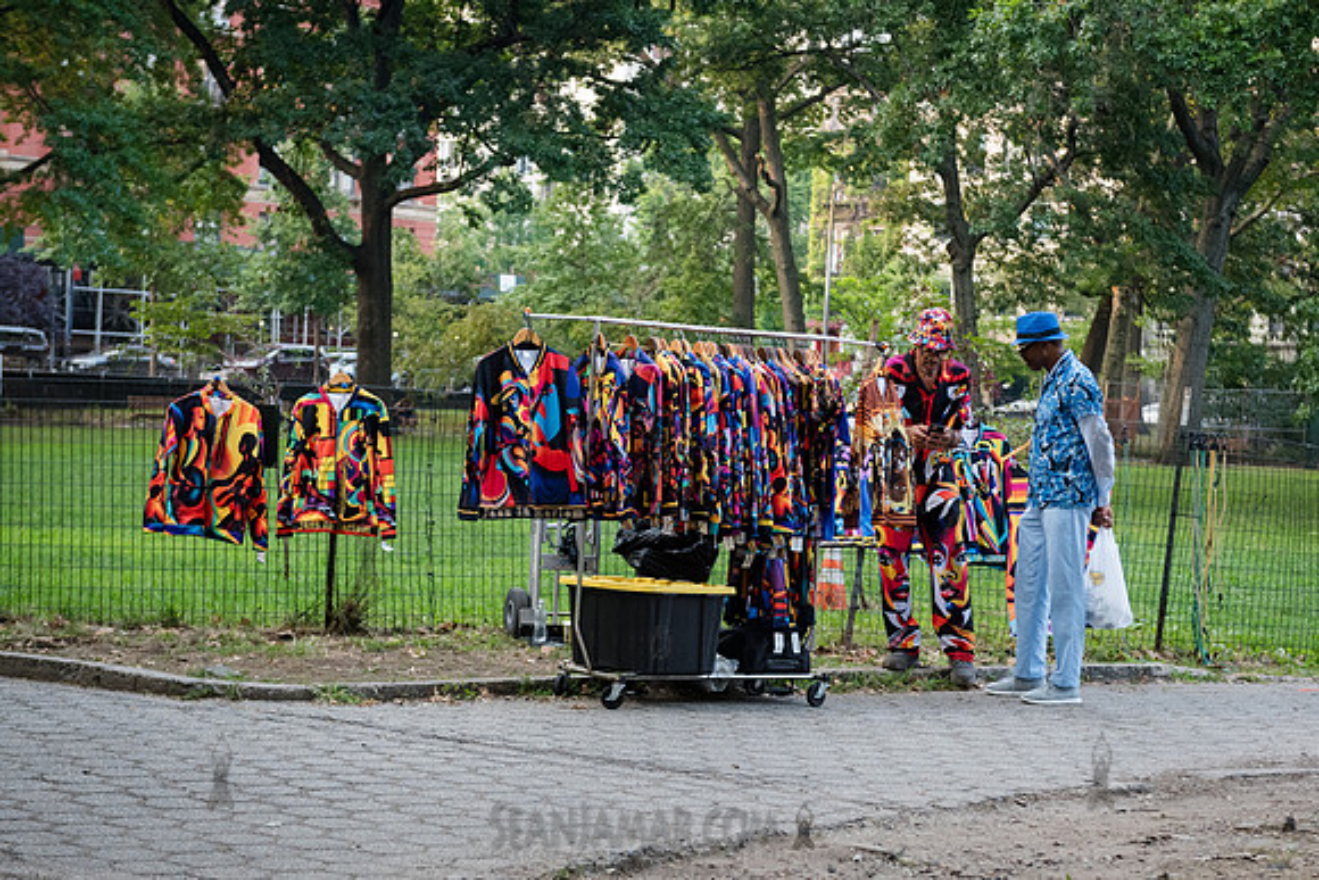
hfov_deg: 27.9
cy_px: 494
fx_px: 2653
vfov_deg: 18.8
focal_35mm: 72
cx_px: 669
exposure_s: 1/400
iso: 2000
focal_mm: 58
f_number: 3.5
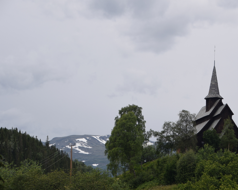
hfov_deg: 14.0
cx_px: 157
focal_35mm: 137
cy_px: 121
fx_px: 965
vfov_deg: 11.3
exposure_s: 1/250
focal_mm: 62
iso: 200
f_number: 8
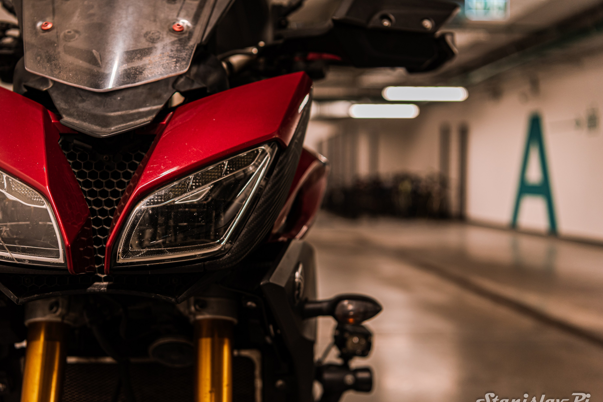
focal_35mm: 42
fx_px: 704
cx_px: 274
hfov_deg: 46.3
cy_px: 194
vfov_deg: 31.9
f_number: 2.8
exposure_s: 1/100
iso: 500
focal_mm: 38
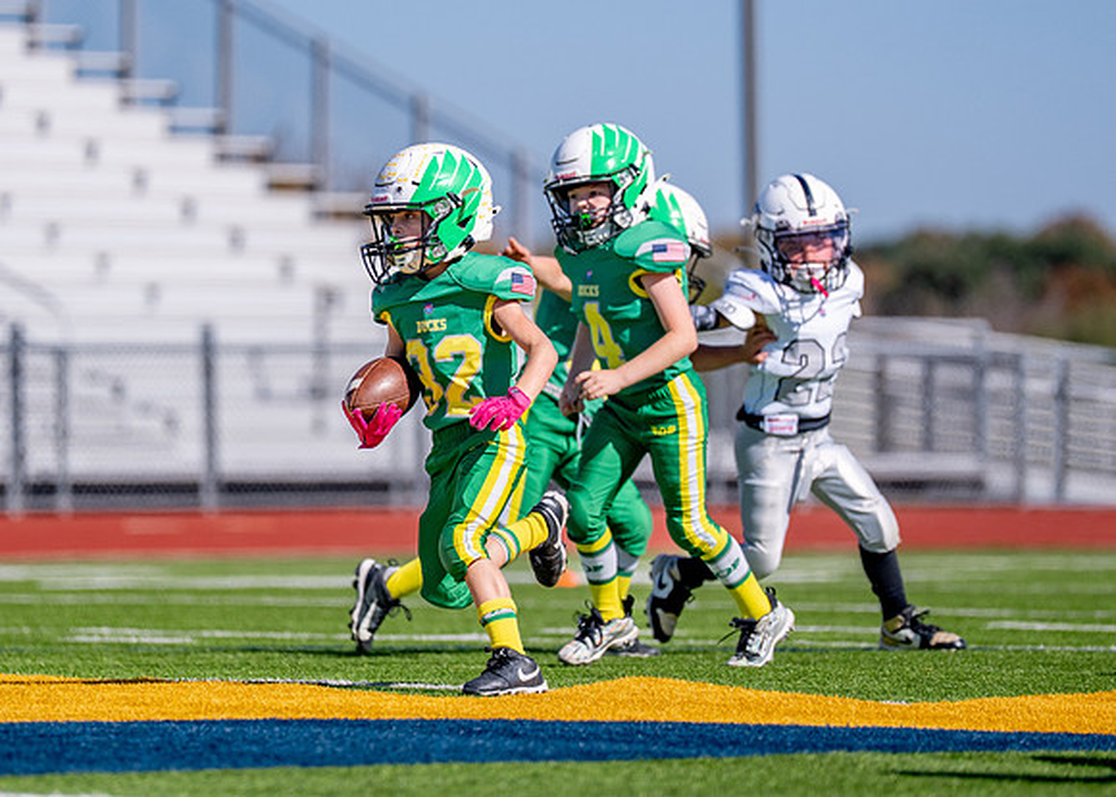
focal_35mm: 342
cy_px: 344
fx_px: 10847
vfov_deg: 4.2
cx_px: 382
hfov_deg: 5.9
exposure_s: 1/5000
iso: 160
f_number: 2.8
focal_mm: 200
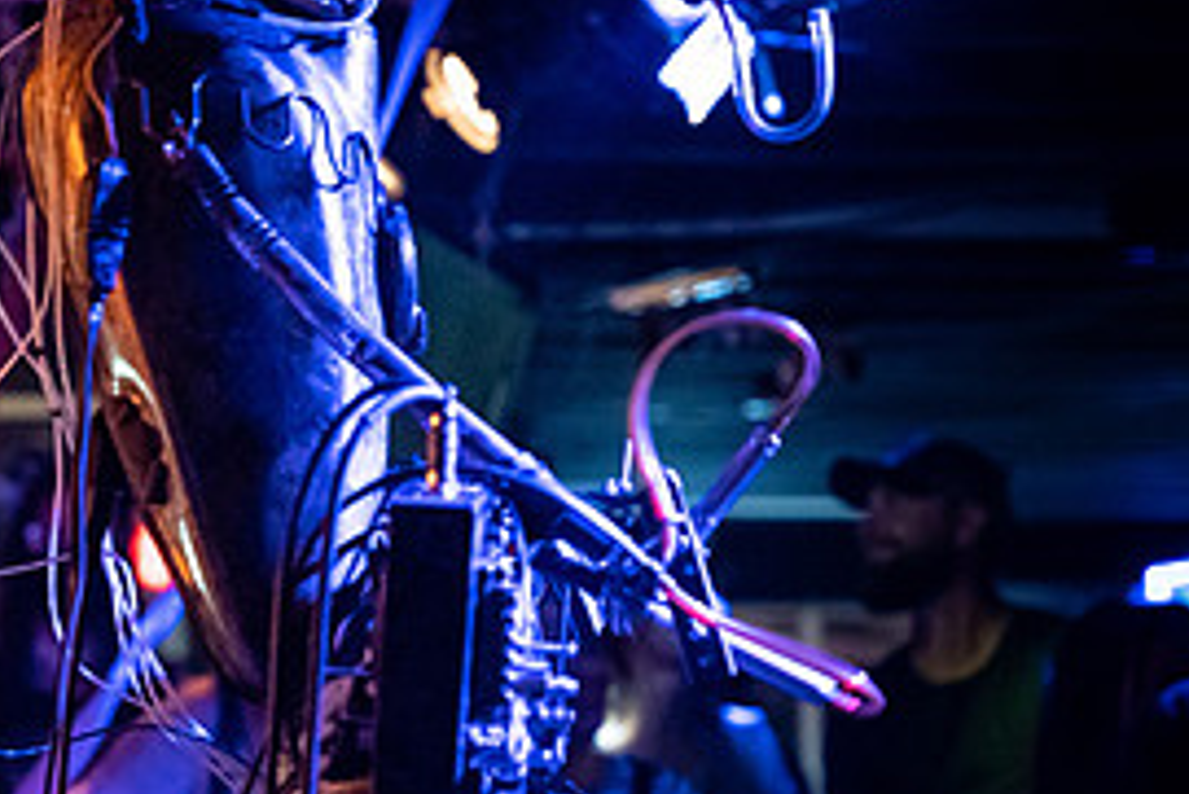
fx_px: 5783
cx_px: -176
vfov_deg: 7.9
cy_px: 477
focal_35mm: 175
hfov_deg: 11.5
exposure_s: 1/200
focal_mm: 70
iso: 3200
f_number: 2.8
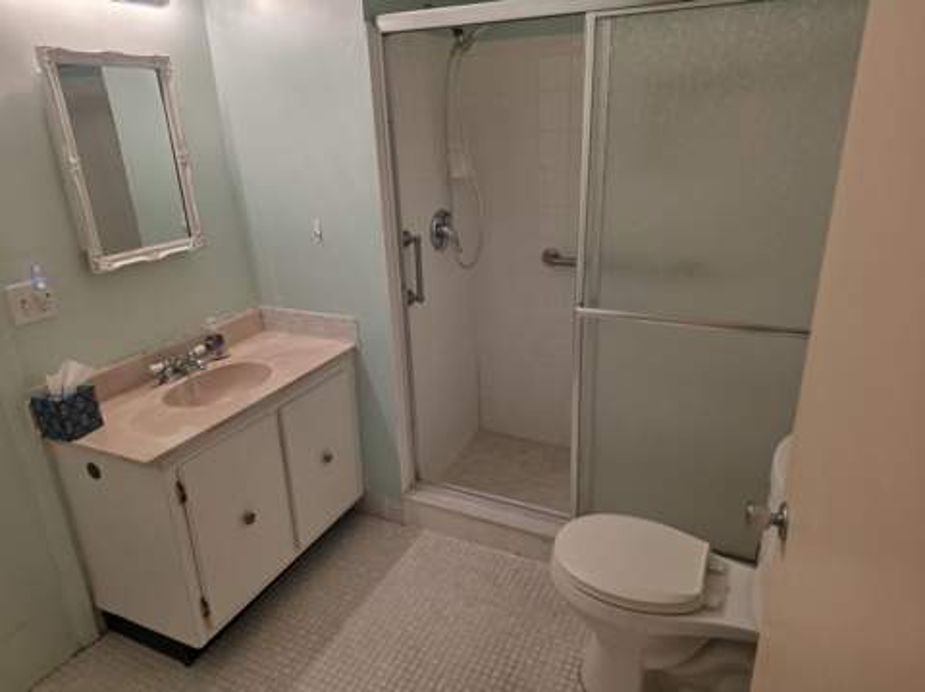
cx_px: 462
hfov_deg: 74.0
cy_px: 346
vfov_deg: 58.8
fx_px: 614
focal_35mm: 23
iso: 200
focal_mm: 6.25
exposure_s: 1/120
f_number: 1.7
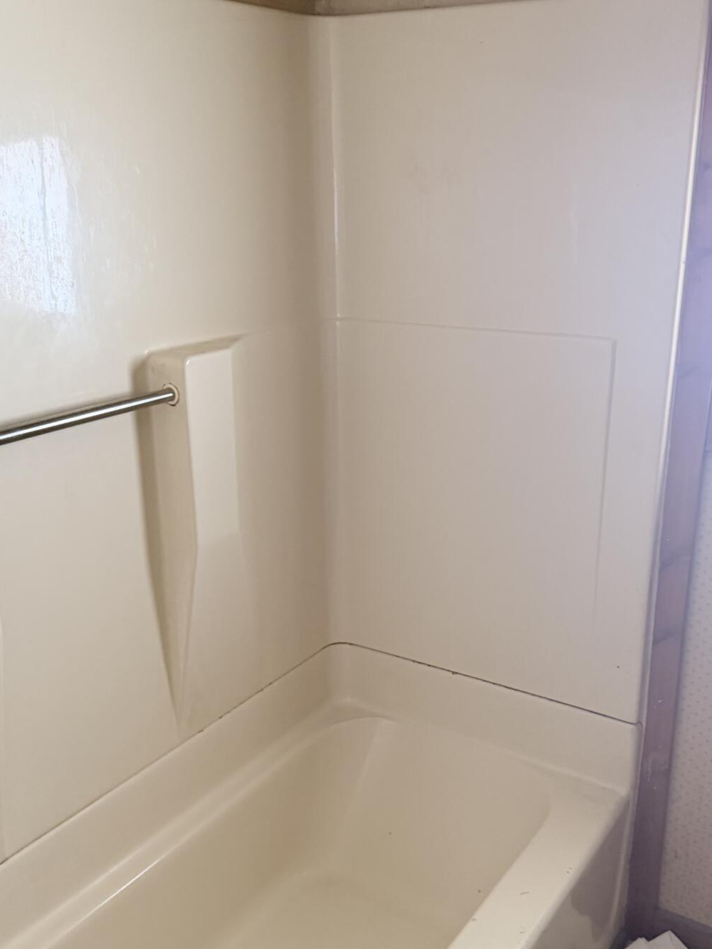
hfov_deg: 39.6
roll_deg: -0.4
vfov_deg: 51.3
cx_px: 384
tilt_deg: -18.2
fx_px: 987
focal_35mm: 36
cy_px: 518
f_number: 1.78
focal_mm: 6.76
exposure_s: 1/60
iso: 500
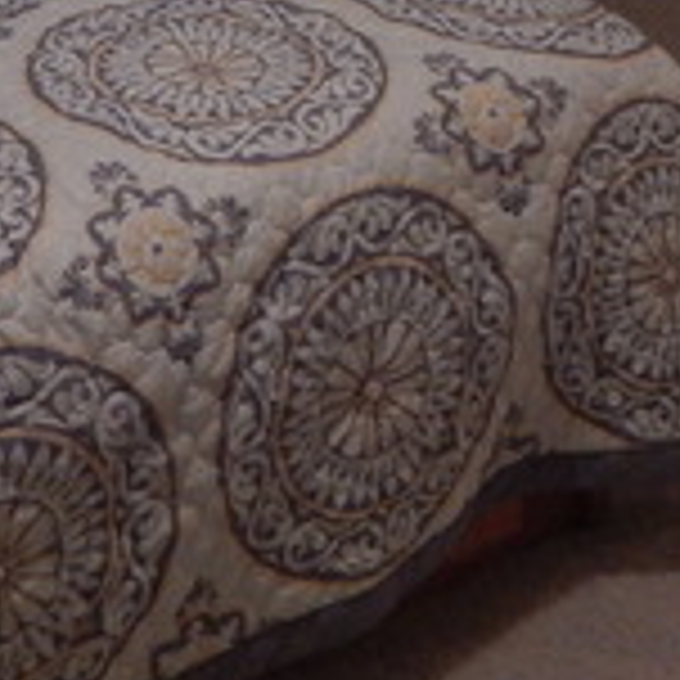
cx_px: 234
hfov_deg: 20.1
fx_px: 1911
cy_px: -176
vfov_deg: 18.9
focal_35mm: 86
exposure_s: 1/15
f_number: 3
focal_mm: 4
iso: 450
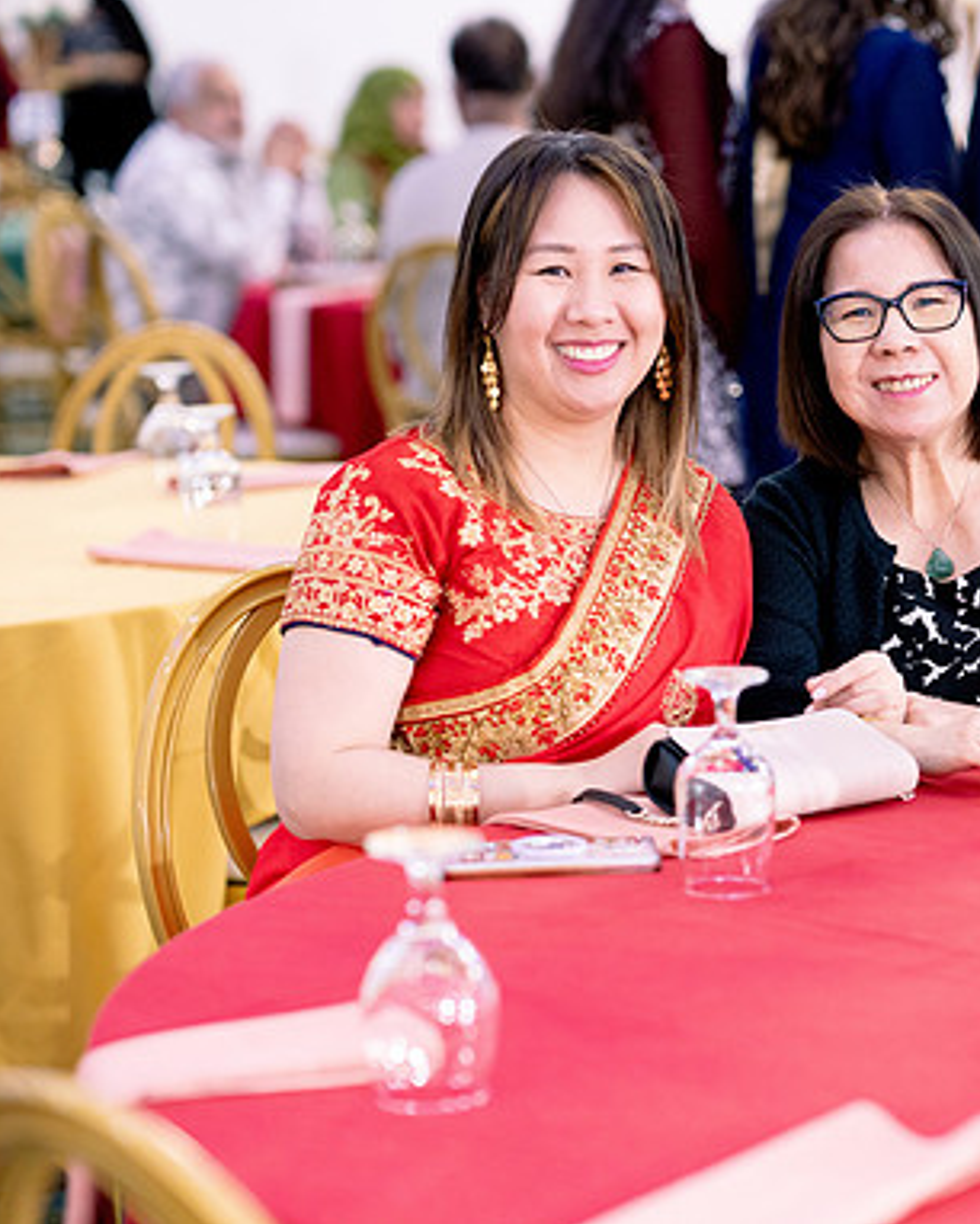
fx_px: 4383
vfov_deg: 15.9
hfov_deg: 12.7
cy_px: 607
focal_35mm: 121
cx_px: 820
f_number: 2.2
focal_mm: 85
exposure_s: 1/160
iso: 2500
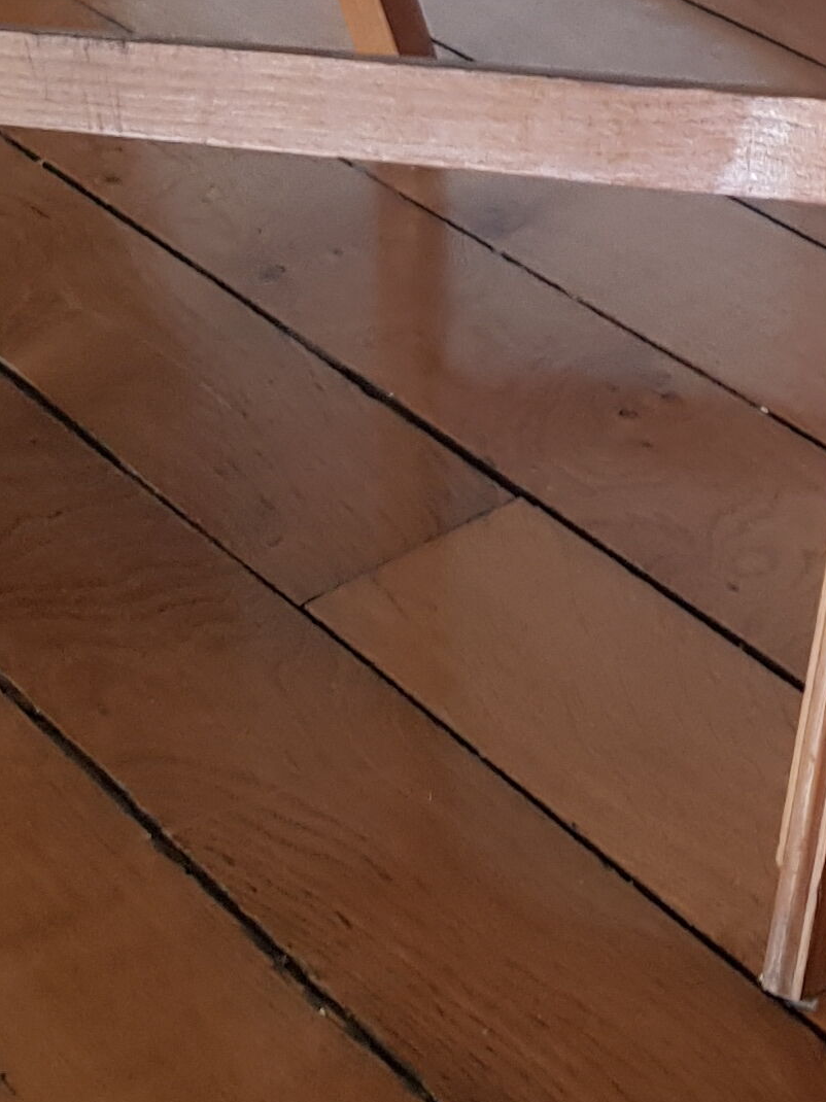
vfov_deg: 18.5
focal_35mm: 98
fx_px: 3119
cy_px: -374
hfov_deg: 13.8
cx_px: 1358
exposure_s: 1/50
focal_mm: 4.2
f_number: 1.7
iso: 100
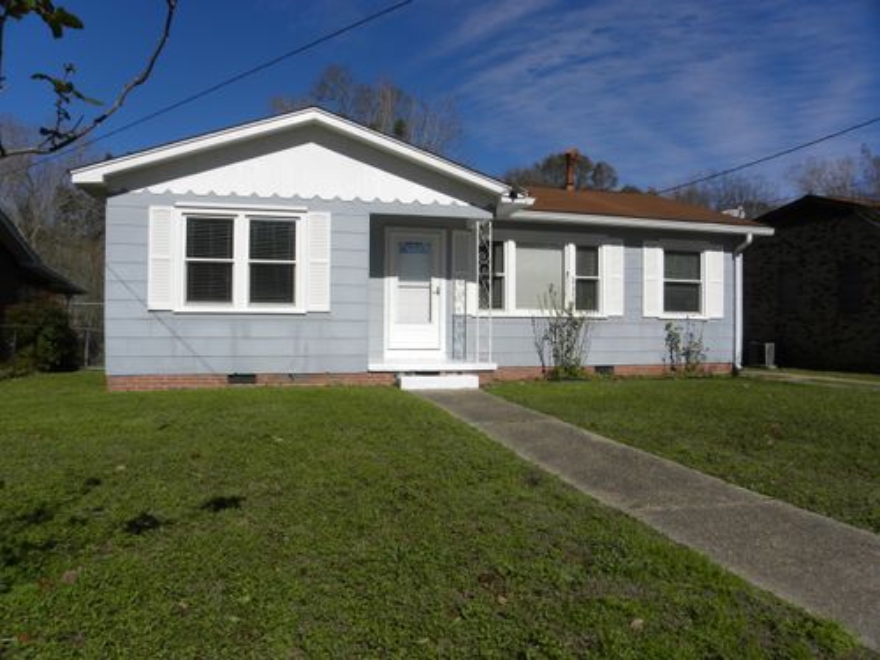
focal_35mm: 26
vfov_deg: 53.1
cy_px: 330
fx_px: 661
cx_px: 440
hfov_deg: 67.3
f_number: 7.1
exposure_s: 1/505
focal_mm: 4.6
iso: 64
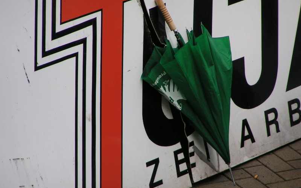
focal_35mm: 404
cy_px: 89
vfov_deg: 3.3
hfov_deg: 5.2
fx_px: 3315
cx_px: 150
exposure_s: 1/400
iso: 50
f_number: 4
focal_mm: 58
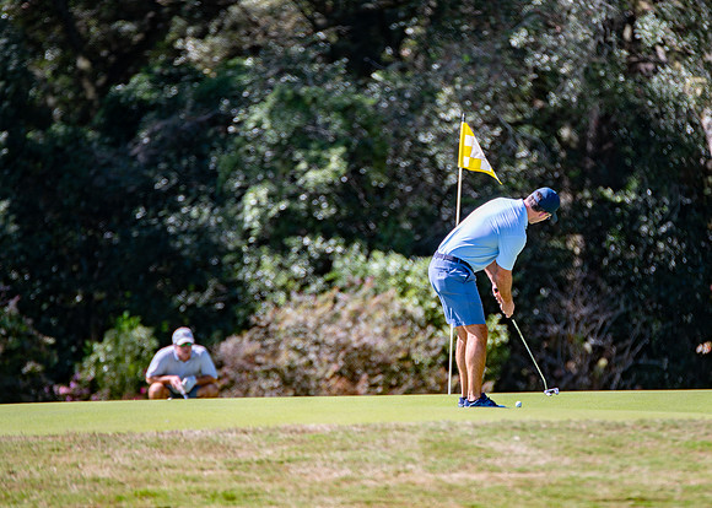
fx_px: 5670
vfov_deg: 5.1
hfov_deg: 7.2
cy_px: 262
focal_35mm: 280
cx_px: 464
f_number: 2.8
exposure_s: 1/1000
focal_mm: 200
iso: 100
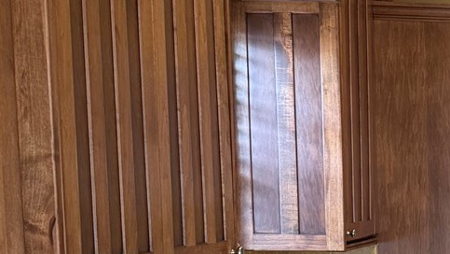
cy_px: 336
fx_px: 1241
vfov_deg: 11.3
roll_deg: -1.3
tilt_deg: -5.7
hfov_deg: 18.6
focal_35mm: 104
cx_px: 635
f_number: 1.78
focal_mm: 6.76
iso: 200
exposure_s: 1/120
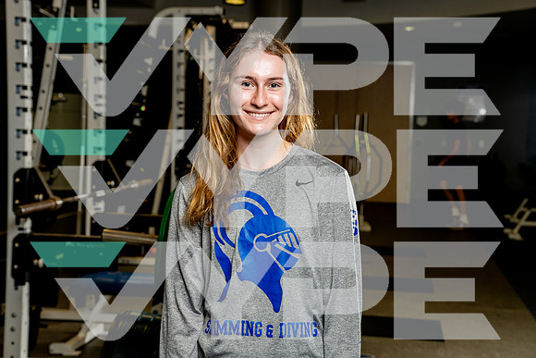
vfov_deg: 24.2
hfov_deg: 35.6
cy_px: 179
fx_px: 834
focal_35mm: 56
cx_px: 268
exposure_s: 1/250
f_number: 5.6
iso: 320
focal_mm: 56
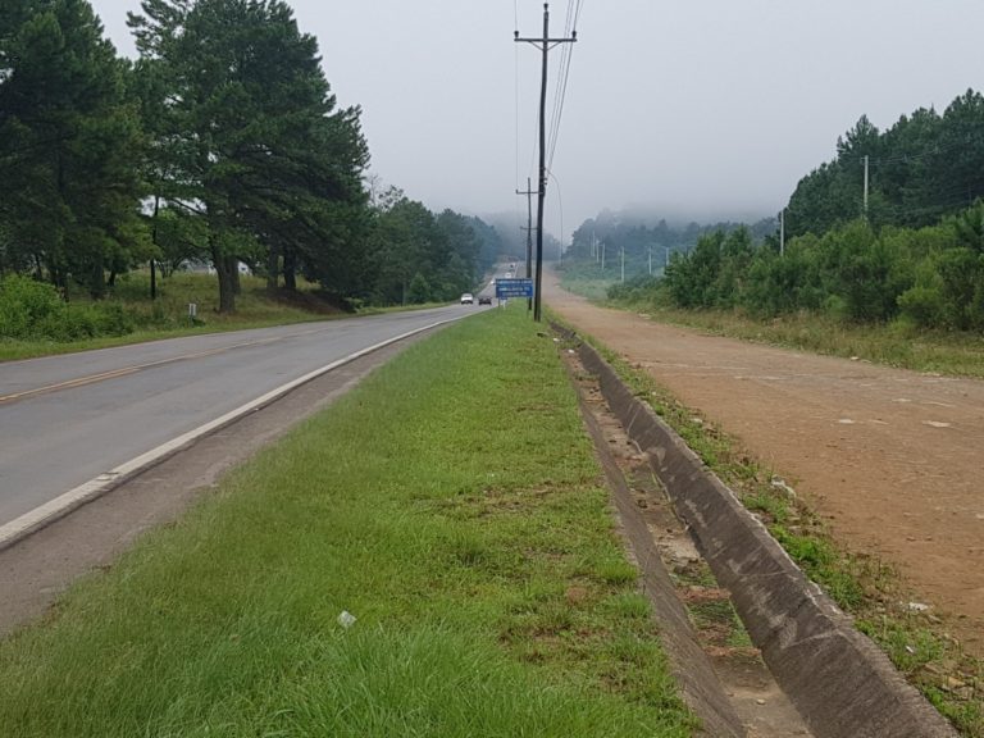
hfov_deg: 67.3
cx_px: 492
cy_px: 369
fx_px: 739
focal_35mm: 26
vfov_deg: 53.1
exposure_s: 1/485
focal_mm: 4.2
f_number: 1.7
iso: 50
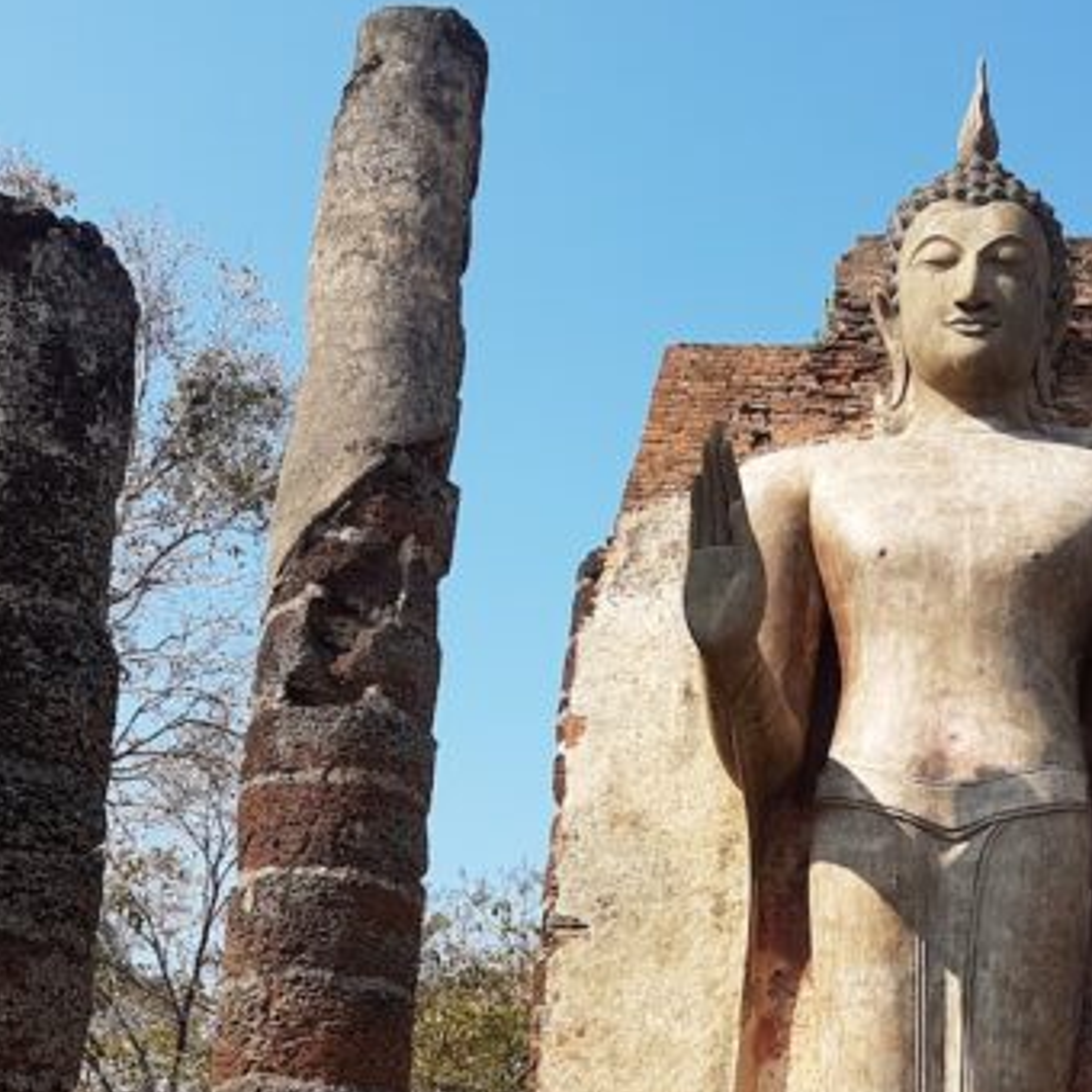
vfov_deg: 30.7
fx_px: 1927
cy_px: 903
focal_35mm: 54
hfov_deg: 30.4
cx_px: 951
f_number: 1.7
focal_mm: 4.2
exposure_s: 1/1392
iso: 40
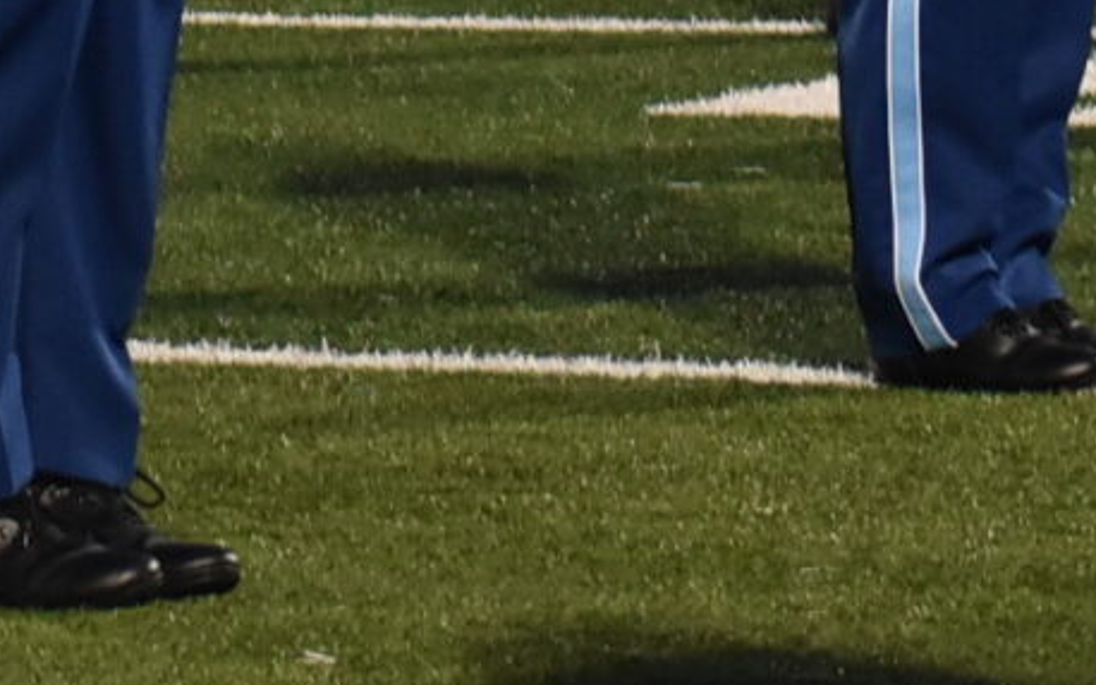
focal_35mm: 599
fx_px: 17887
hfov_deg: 3.5
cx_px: -74
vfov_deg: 2.2
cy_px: -717
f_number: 4.5
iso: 1600
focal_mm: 70
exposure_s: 1/125
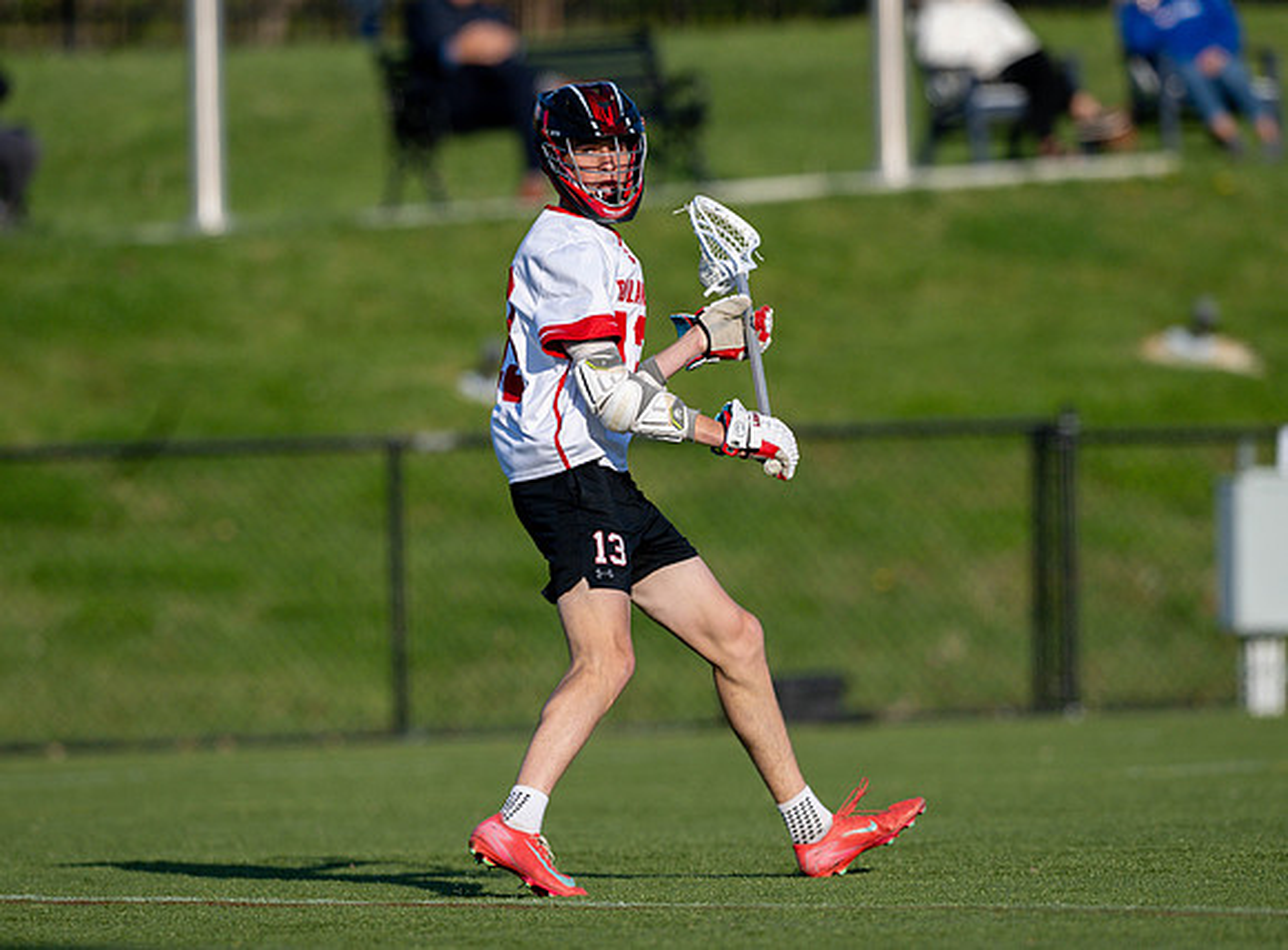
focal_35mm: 494
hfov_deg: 4.0
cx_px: 612
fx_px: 18276
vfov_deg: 3.0
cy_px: 479
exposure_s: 1/4000
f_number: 4
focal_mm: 400
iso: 320
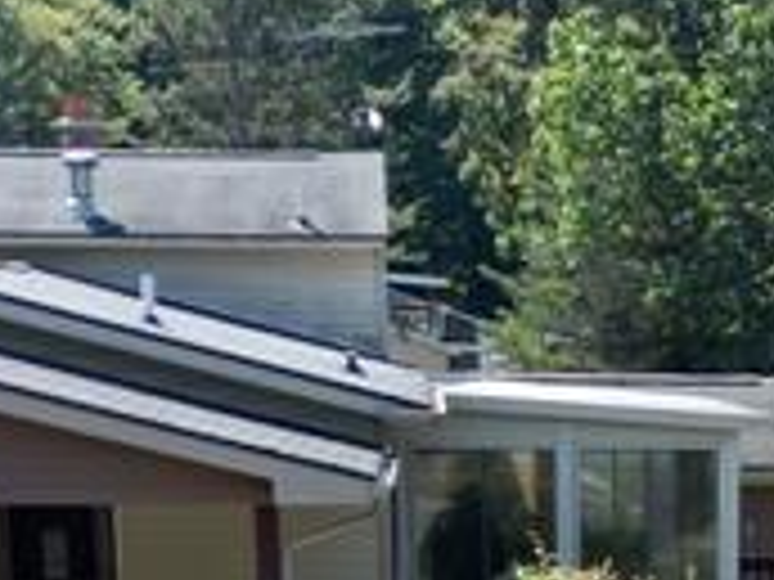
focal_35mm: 143
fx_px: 3197
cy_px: 1088
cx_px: 734
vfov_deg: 9.8
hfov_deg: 13.6
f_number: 1.7
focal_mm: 6.72
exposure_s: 1/50
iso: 100
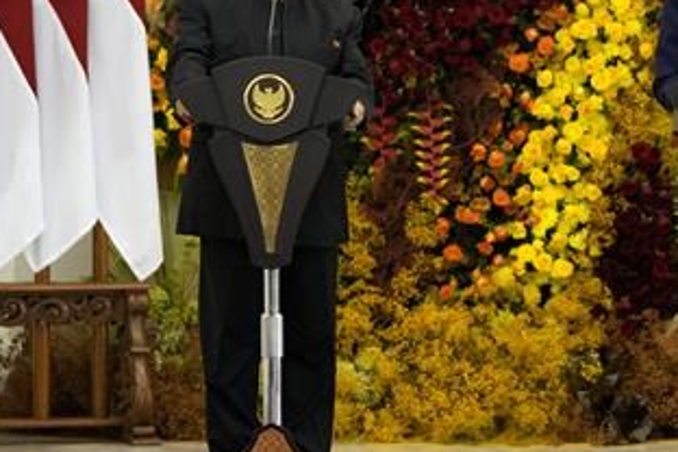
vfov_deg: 6.2
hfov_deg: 9.3
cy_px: 114
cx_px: 524
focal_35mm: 221
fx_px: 4162
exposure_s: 1/250
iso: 1600
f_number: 3.2
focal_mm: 106
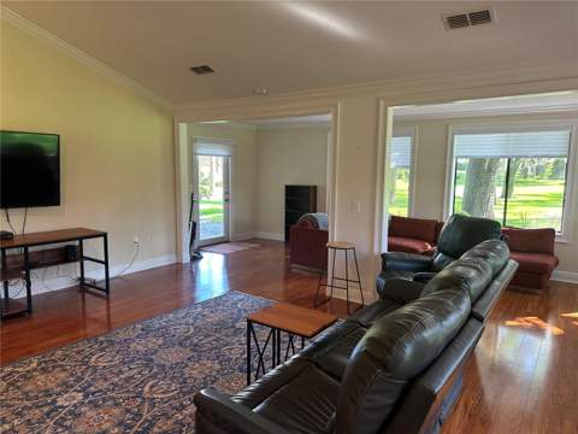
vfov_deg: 56.8
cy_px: 217
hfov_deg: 71.6
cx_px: 289
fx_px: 401
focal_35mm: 24
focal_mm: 6.86
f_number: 1.78
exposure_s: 1/60
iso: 160
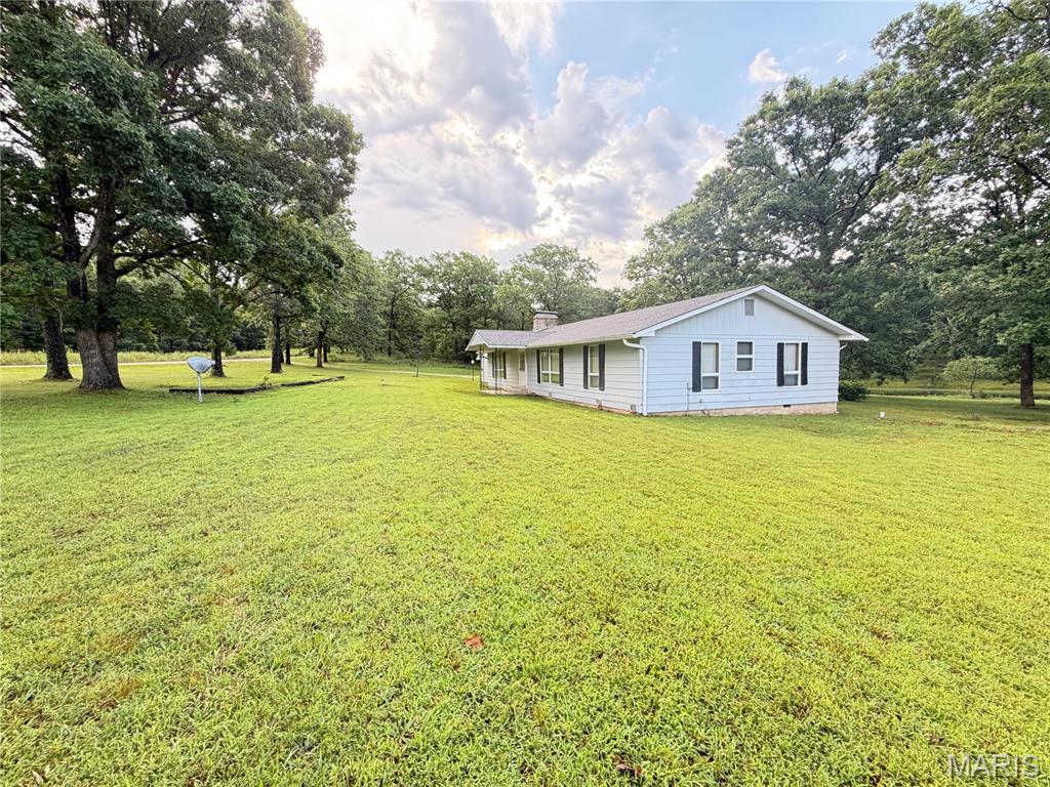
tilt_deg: -3.9
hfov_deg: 102.1
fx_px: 425
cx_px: 525
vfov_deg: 85.7
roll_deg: +0.5
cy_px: 394
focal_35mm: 14
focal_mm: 2.22
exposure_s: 1/121
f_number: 2.2
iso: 160
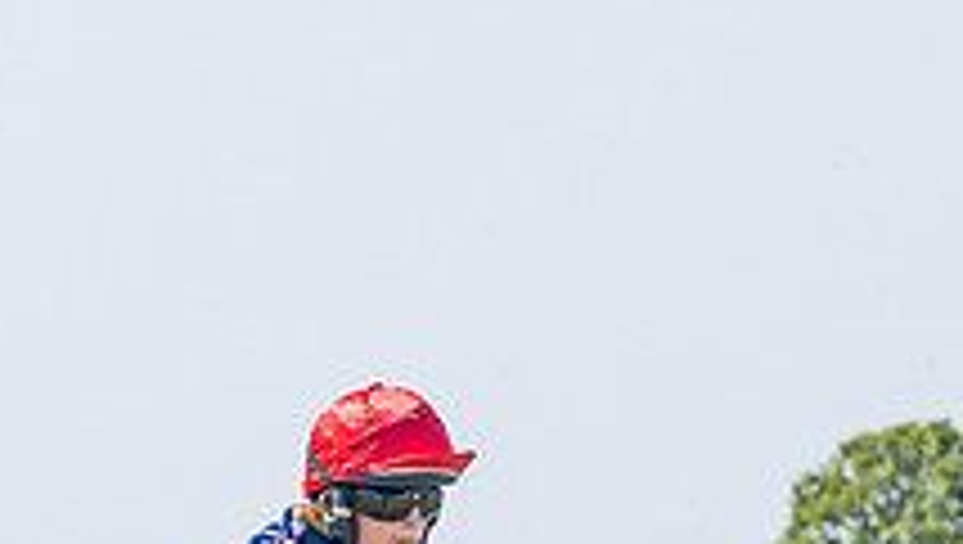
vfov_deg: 3.3
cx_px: 698
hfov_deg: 5.8
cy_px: 729
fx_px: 9460
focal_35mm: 370
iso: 200
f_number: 4
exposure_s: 1/1600
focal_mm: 70
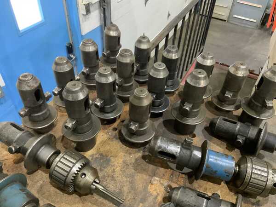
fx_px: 231
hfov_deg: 61.7
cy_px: 104
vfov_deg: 48.2
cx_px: 138
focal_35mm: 29
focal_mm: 3
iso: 250
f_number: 1.8
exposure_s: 1/40
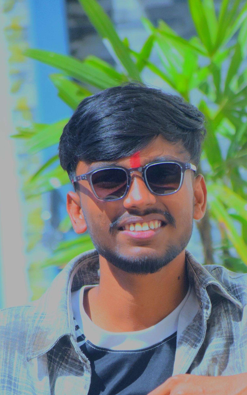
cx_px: 195
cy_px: 368
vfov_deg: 3.2
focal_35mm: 650
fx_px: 7002
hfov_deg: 2.0
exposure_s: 1/1667
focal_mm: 210
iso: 800
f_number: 6.3
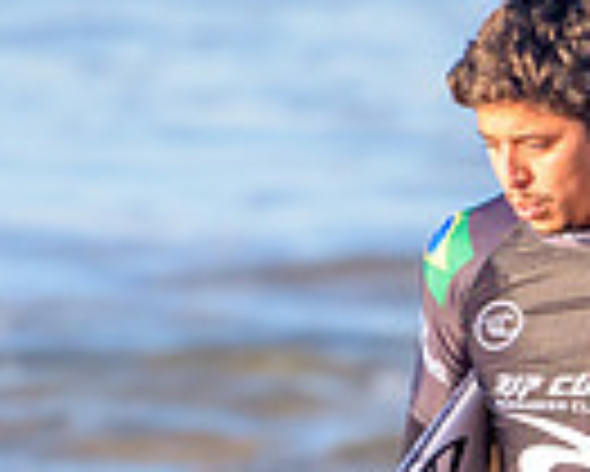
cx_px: 613
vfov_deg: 0.7
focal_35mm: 2071
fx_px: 36190
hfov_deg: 0.9
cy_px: 614
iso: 500
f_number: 5.6
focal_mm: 500
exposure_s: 1/2000
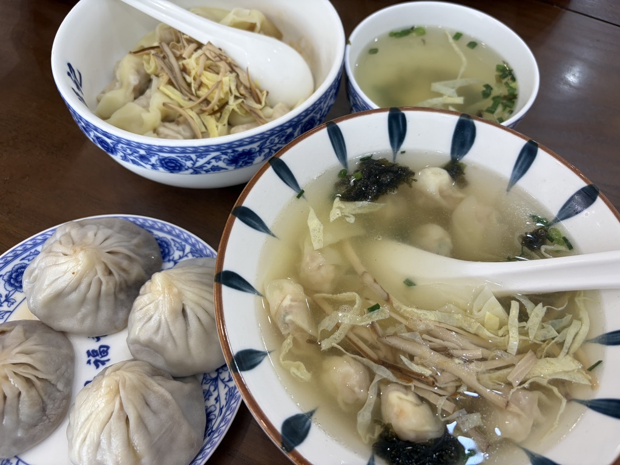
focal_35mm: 26
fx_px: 466
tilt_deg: -58.9
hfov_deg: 67.3
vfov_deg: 53.1
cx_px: 310
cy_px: 232
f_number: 1.6
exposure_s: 1/100
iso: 80
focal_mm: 5.96
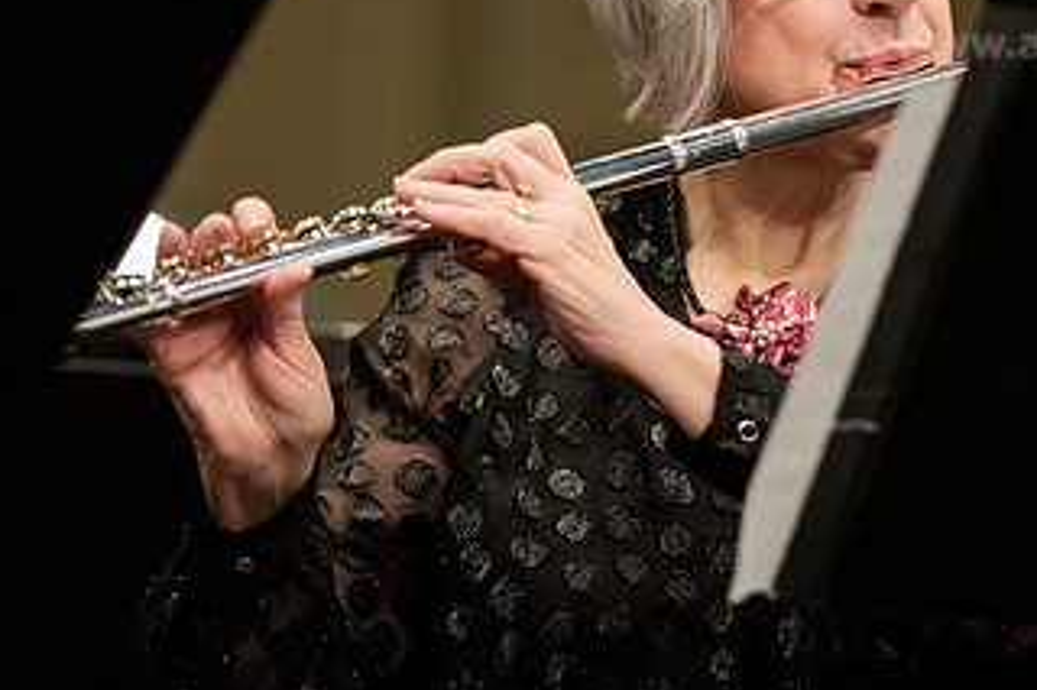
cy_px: 112
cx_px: 749
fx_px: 15661
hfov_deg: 3.8
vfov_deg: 2.5
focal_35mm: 544
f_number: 3.2
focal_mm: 300
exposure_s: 1/320
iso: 4000
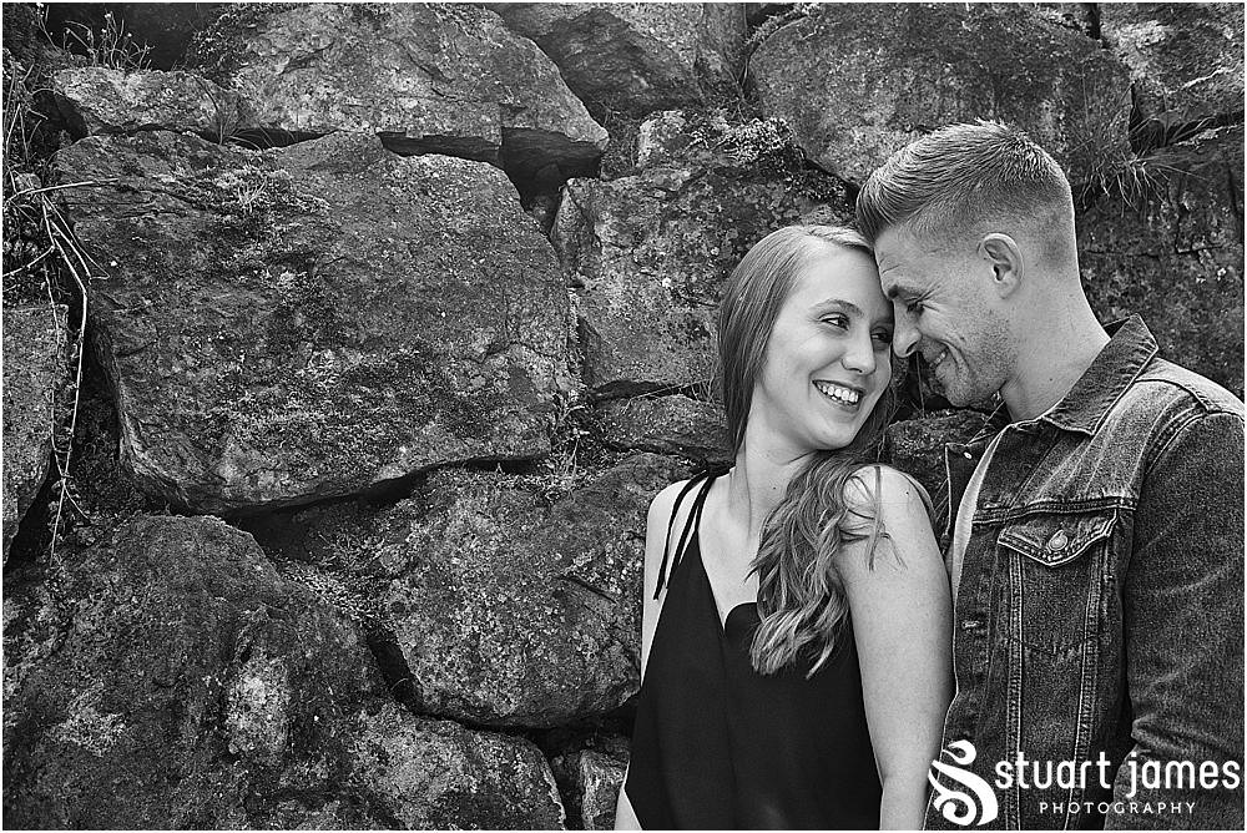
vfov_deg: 25.6
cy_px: 416
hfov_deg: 37.5
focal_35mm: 53
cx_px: 624
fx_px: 1837
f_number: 4
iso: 320
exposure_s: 1/400
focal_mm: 35
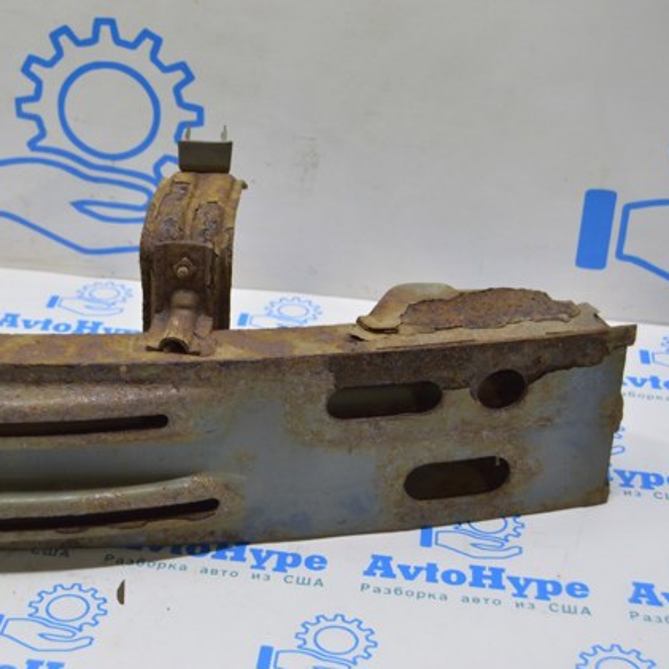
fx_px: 1356
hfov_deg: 27.5
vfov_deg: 27.7
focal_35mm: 62
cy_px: 336
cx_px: 216
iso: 400
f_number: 5.6
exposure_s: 1/20
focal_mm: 32
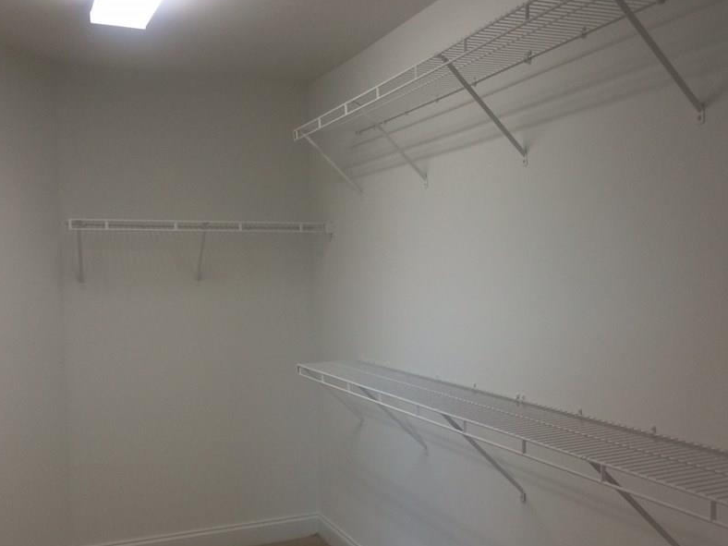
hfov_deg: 47.8
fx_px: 820
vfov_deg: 36.7
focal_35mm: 39
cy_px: 331
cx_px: 390
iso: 64
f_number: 2.2
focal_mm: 4.12
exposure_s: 1/30
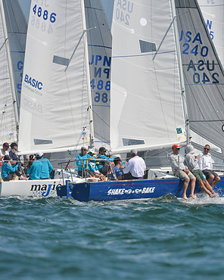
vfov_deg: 3.3
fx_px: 4873
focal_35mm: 588
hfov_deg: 2.6
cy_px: 139
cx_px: 163
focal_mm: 400
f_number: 8
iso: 200
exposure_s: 1/1000
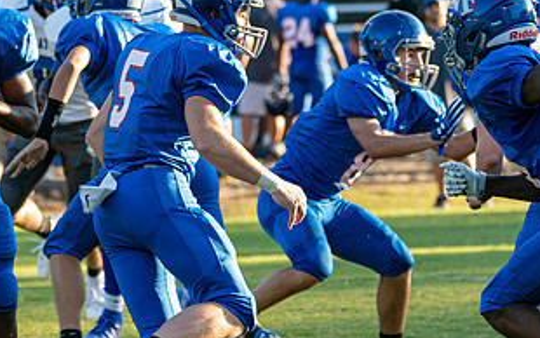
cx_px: 106
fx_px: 7302
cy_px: 143
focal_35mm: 496
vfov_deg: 2.7
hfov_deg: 4.2
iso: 1000
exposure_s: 1/1000
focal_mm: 185
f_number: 5.6
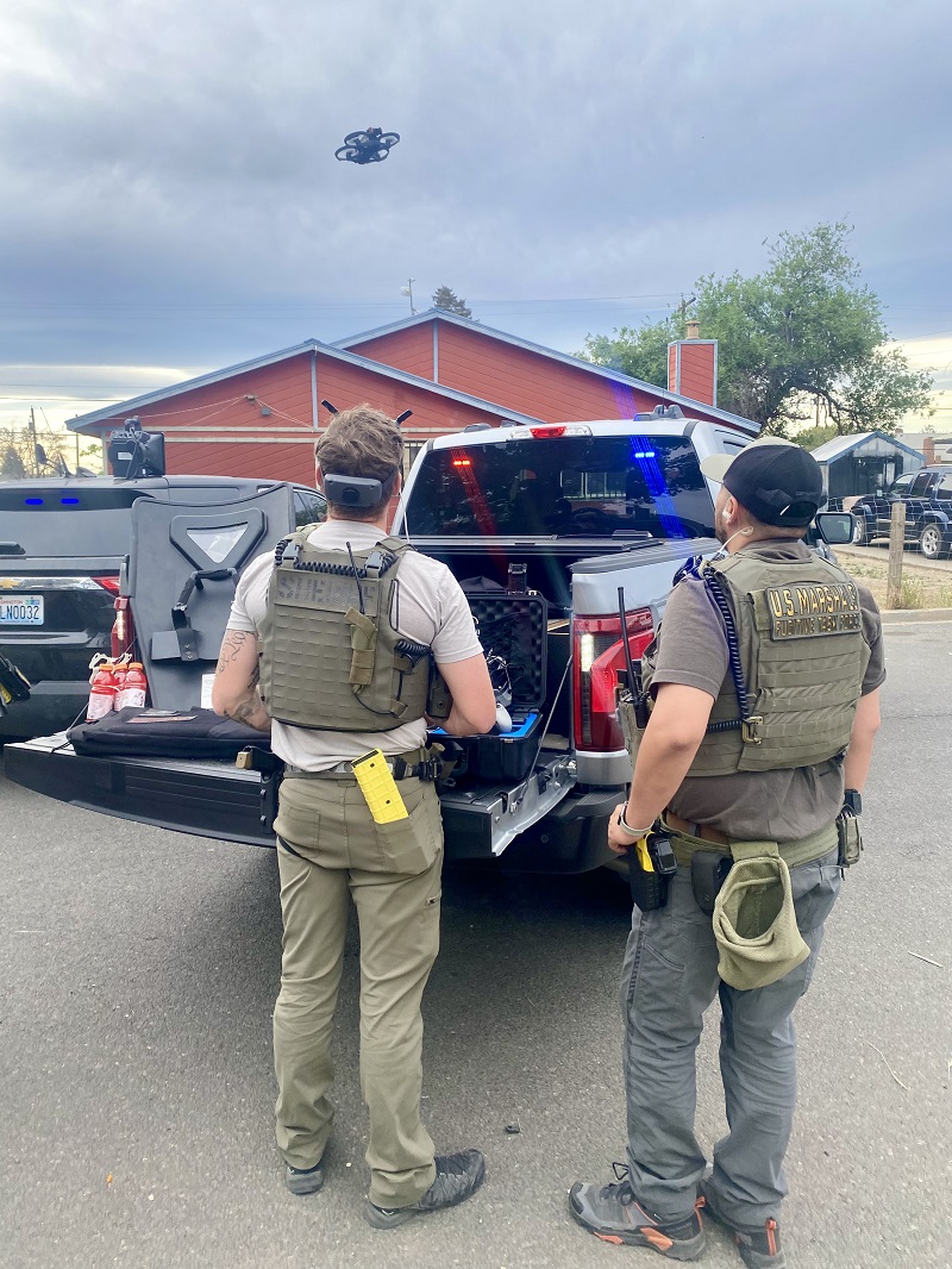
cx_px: 476
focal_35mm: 26
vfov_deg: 67.3
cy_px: 634
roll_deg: -0.3
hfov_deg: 53.1
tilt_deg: -4.8
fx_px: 953
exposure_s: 1/647
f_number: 1.8
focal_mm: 4.25
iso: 32
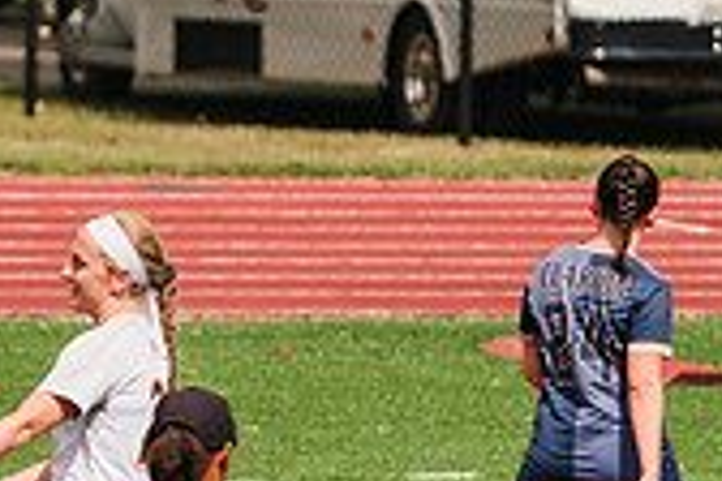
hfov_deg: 1.5
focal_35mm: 1392
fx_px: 27915
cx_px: -346
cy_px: 457
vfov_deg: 1.0
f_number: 6.3
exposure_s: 1/1600
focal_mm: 303
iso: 200
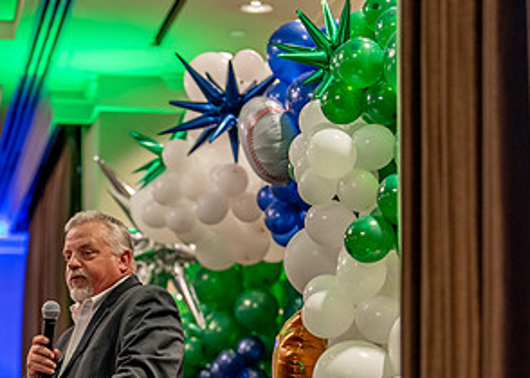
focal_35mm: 107
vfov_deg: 13.3
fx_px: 1611
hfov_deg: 18.5
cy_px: 329
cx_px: 106
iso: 800
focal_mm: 50
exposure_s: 1/320
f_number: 1.2
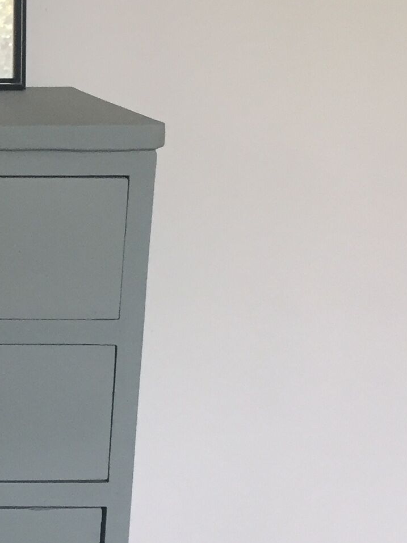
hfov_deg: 13.8
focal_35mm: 99
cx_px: -254
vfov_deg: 19.8
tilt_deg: -12.8
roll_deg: -0.9
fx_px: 1552
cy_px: 278
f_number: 2.2
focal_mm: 4.15
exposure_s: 1/33
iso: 100
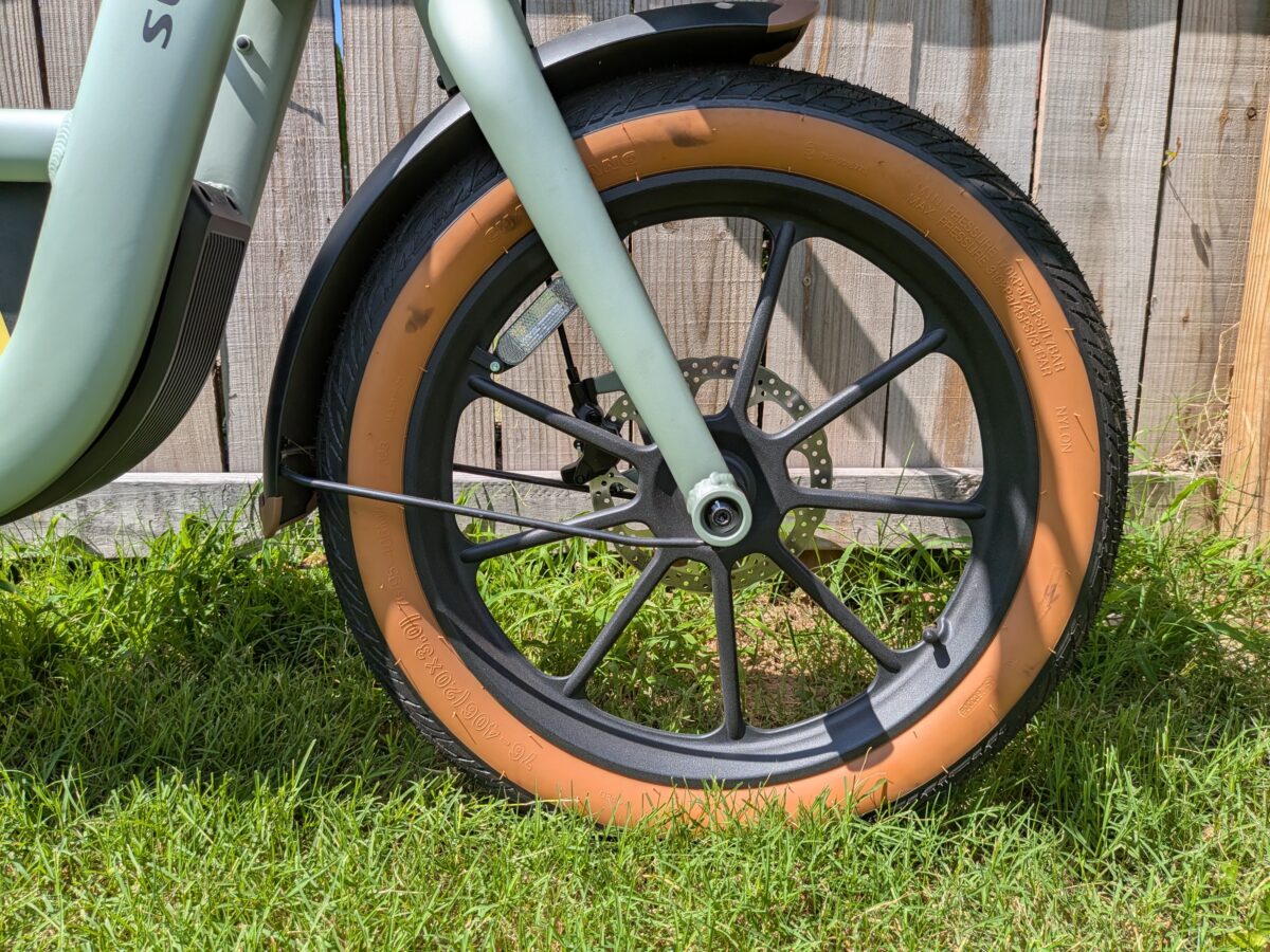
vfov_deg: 56.8
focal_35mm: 24
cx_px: 635
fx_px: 881
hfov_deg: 71.6
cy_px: 476
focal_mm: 4.53
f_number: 1.7
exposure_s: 1/1232
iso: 33
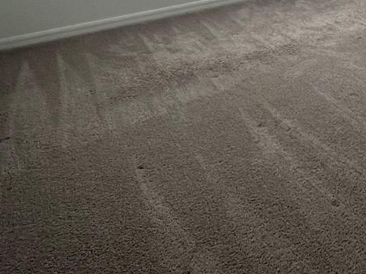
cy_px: -28
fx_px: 465
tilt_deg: -14.1
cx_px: 325
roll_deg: +1.0
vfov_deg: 29.6
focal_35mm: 44
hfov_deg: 40.0
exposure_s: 1/120
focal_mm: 1.57
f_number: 1.8
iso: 64
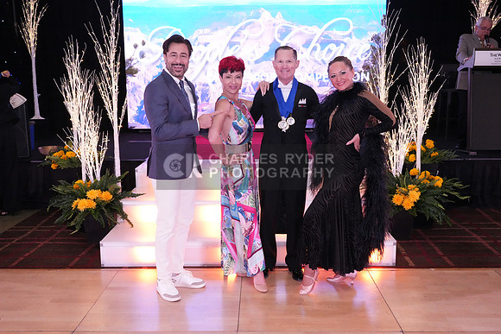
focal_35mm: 35
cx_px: 250
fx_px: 487
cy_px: 167
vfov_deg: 37.9
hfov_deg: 54.4
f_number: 8
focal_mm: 35
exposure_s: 1/250
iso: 8000
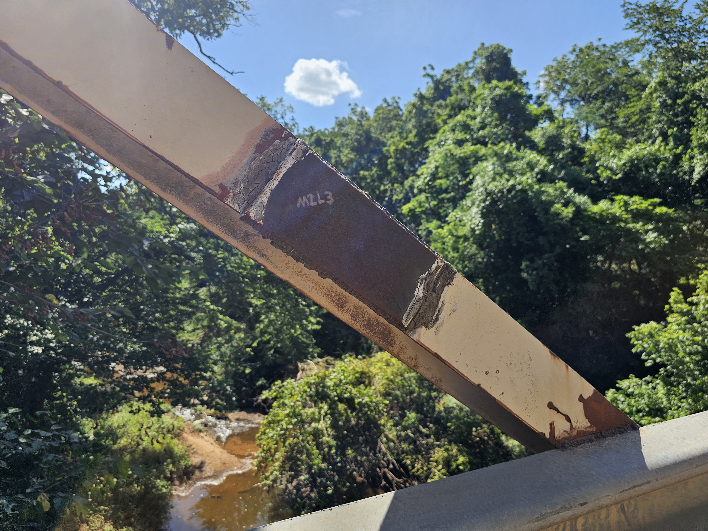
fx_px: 470
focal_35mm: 23
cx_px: 354
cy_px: 266
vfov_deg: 58.9
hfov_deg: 73.9
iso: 10
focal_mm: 6.3
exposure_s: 1/485
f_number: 1.7
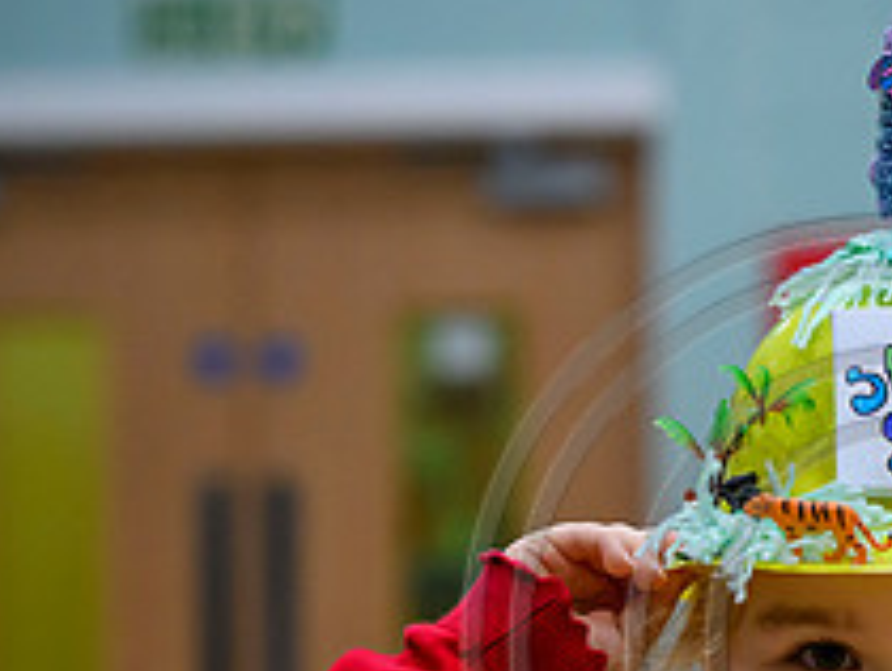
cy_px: 641
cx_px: 922
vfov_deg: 5.2
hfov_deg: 6.9
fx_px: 7327
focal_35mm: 284
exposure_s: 1/320
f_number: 4
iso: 3200
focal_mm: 92
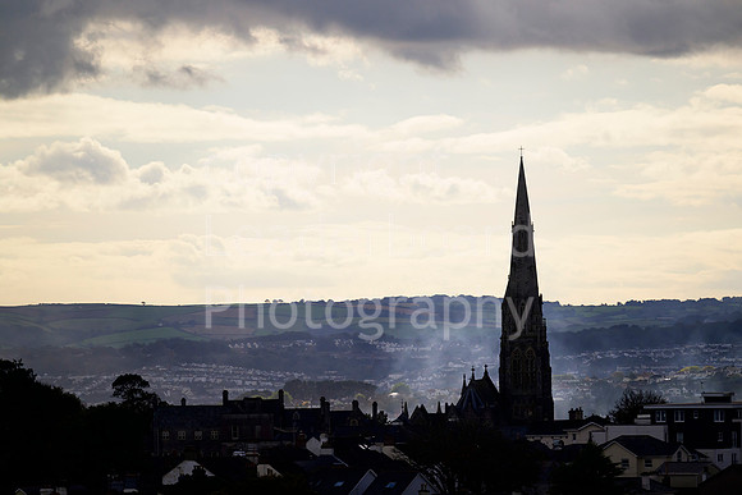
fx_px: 5772
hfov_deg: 7.4
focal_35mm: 280
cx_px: 371
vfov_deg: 4.9
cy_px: 248
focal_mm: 280
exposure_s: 1/10000
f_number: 5.3
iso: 800
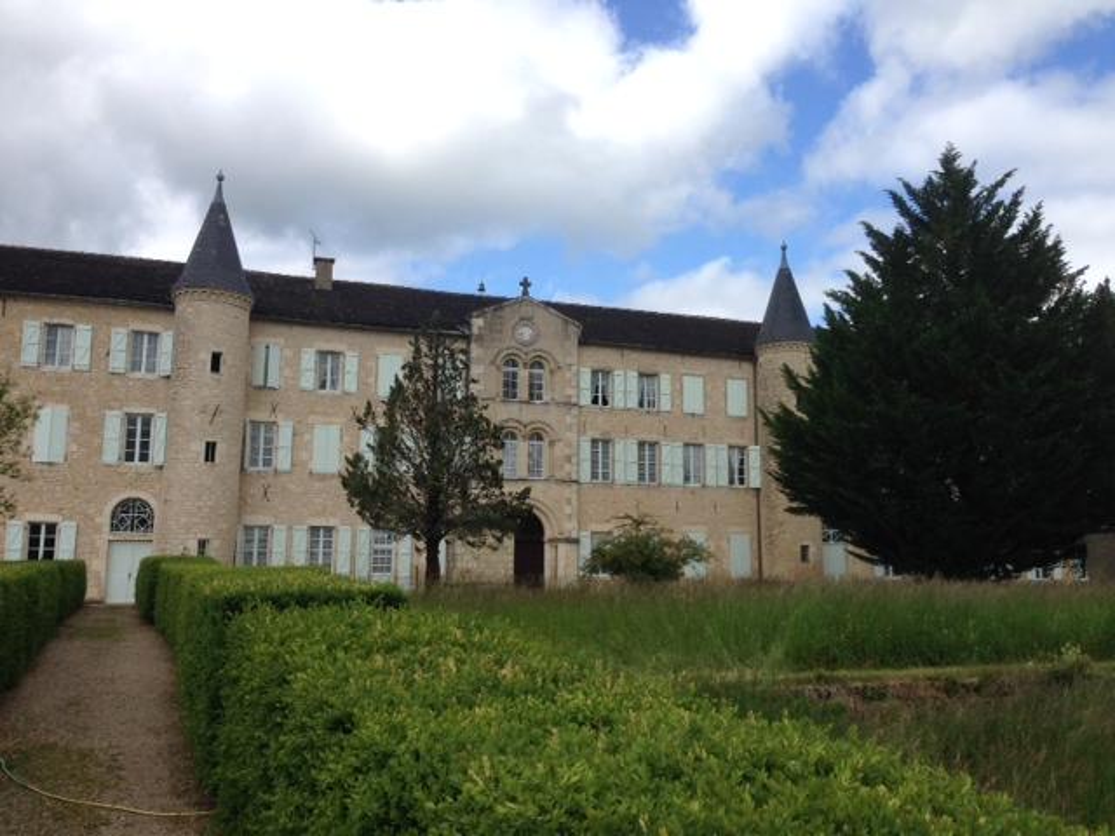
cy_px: 418
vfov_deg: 42.9
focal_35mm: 33
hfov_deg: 55.4
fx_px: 1063
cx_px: 558
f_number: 2.4
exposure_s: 1/1695
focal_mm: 4.12
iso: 50
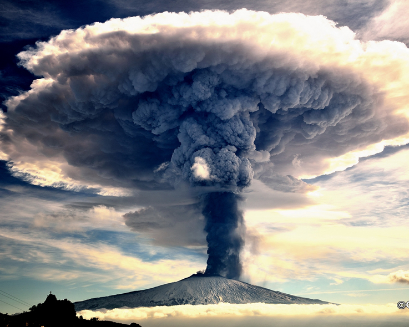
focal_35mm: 55
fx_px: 666
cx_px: 210
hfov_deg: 34.1
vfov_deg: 27.6
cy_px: 165
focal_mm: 32
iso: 100
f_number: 5
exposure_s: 1/800
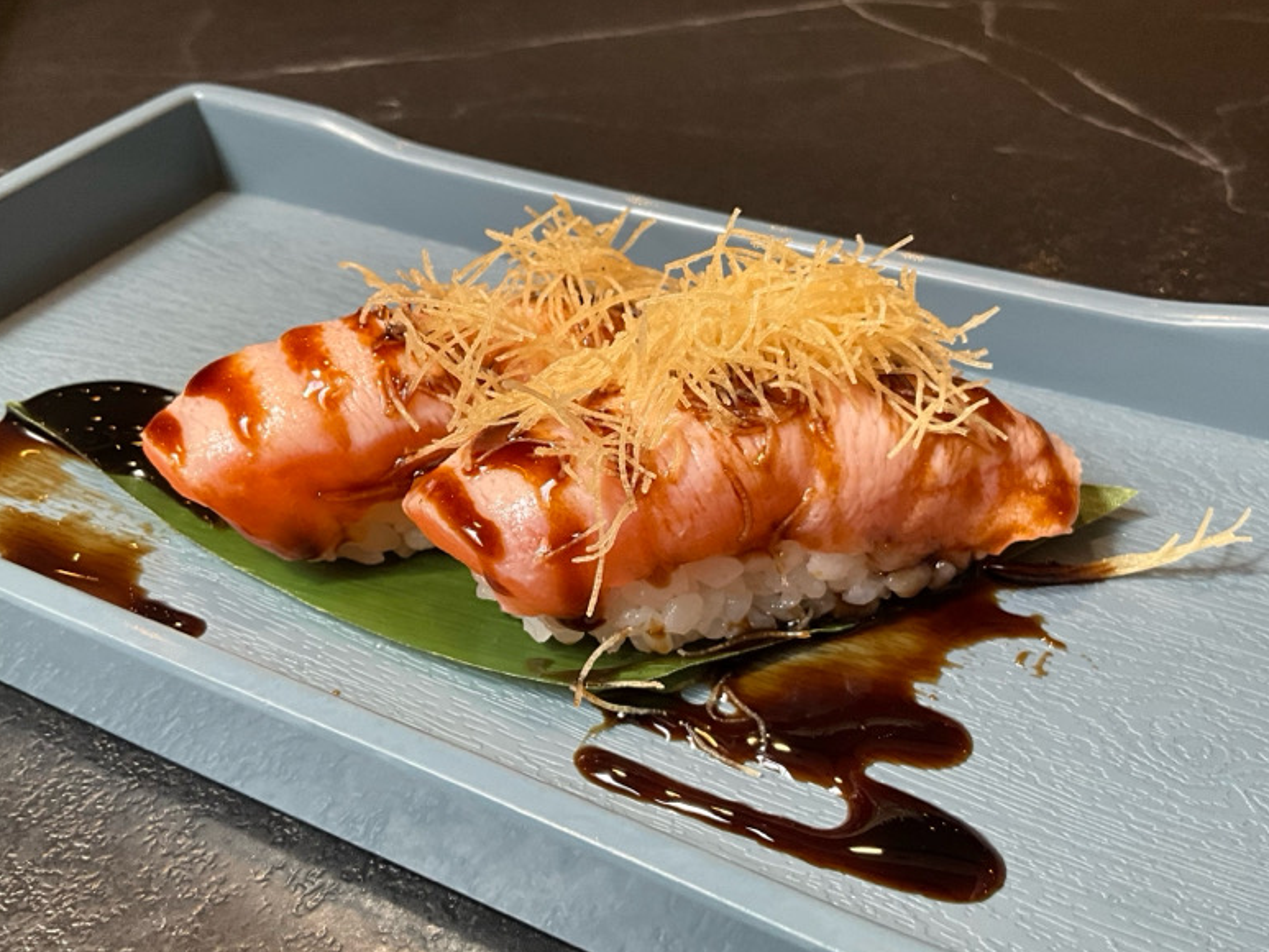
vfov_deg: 46.8
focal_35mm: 30
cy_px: 471
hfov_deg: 59.9
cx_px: 652
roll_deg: -1.5
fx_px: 1100
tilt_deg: -39.2
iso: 64
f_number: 1.8
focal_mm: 3
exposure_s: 1/78
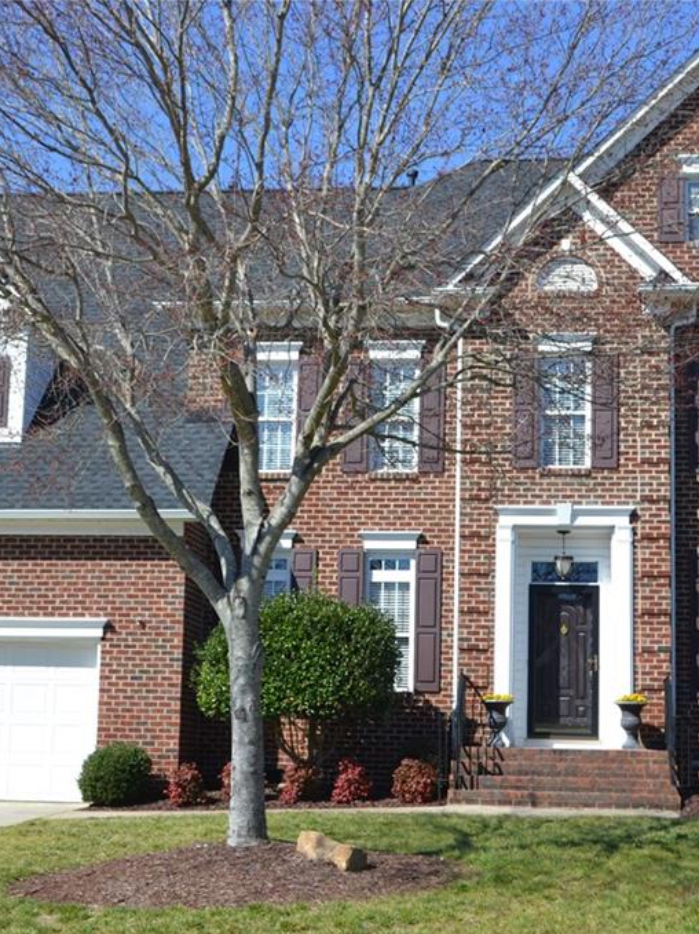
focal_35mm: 61
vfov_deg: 31.7
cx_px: 367
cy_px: 468
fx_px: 1643
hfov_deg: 24.0
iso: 100
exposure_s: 1/200
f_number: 7.1
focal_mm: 28
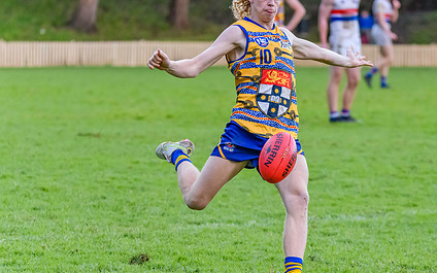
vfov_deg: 4.4
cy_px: 128
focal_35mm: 301
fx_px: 3585
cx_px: 275
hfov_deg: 7.0
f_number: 5.3
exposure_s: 1/1600
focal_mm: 200
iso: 9000
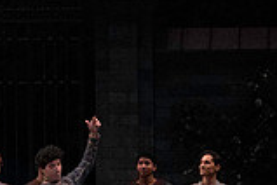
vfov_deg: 3.7
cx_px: 9
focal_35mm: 372
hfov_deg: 5.5
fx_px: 2862
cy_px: 50
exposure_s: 1/400
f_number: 14
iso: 20000
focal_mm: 102
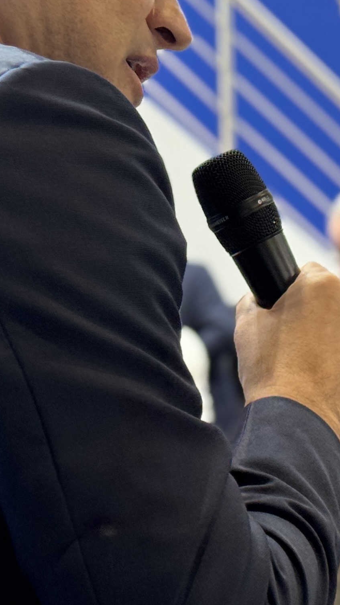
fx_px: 2244
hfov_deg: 8.6
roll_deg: +2.7
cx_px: 421
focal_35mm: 140
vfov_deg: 15.2
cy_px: 58
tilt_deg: +4.3
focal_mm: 6.76
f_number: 1.78
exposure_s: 1/100
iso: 100
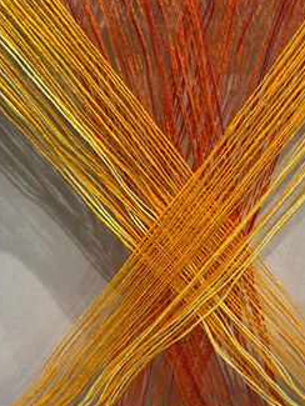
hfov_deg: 44.1
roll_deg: +1.2
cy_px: 185
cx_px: 170
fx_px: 376
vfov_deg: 56.7
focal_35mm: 32
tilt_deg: -22.4
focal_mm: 4.25
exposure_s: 1/50
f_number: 1.8
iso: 160
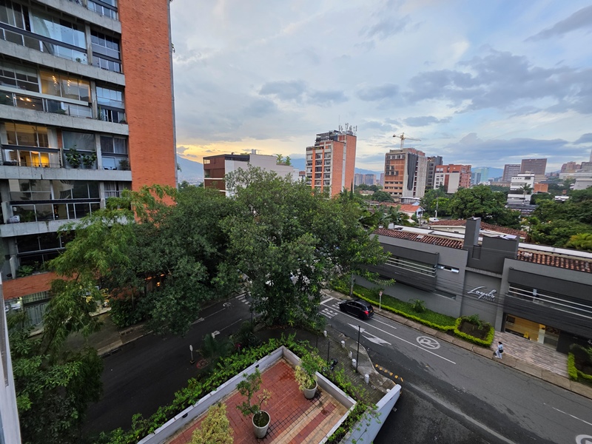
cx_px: 296
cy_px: 222
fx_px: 222
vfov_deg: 89.9
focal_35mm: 13
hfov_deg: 106.2
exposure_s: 1/120
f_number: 1.9
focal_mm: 2.2
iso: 100
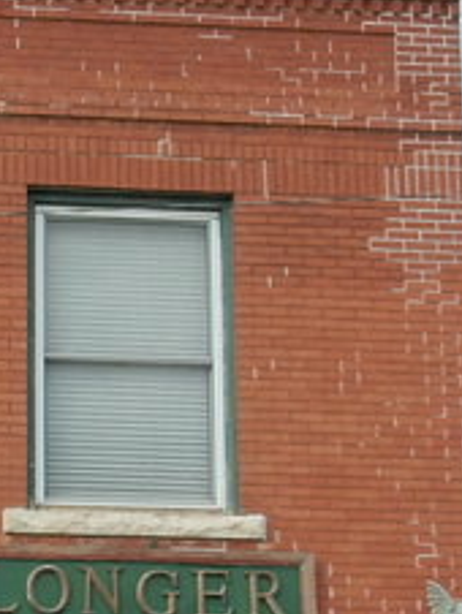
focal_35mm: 152
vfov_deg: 13.0
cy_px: 321
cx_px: -103
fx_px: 2700
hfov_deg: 9.6
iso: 125
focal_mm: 7.6
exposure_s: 1/640
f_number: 4.2
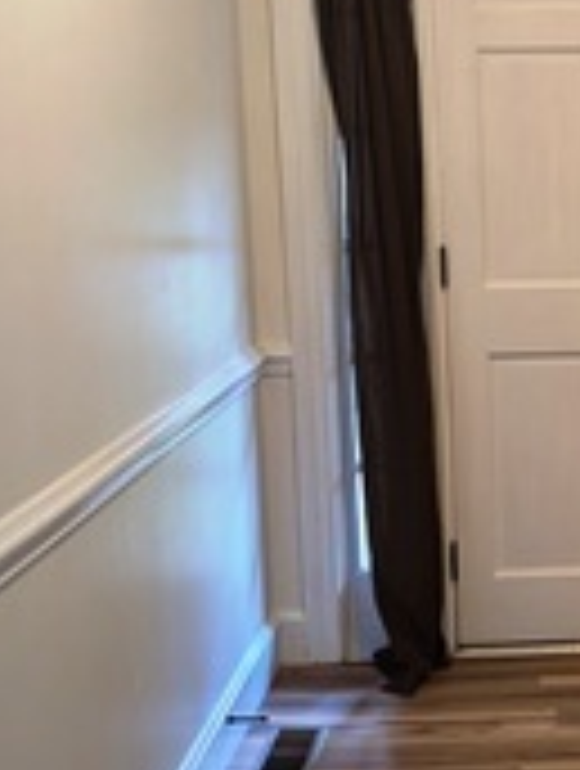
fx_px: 1558
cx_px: 656
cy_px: 410
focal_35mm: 70
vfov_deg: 27.7
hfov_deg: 20.0
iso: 53
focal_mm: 6.9
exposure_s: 1/23.8
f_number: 1.68
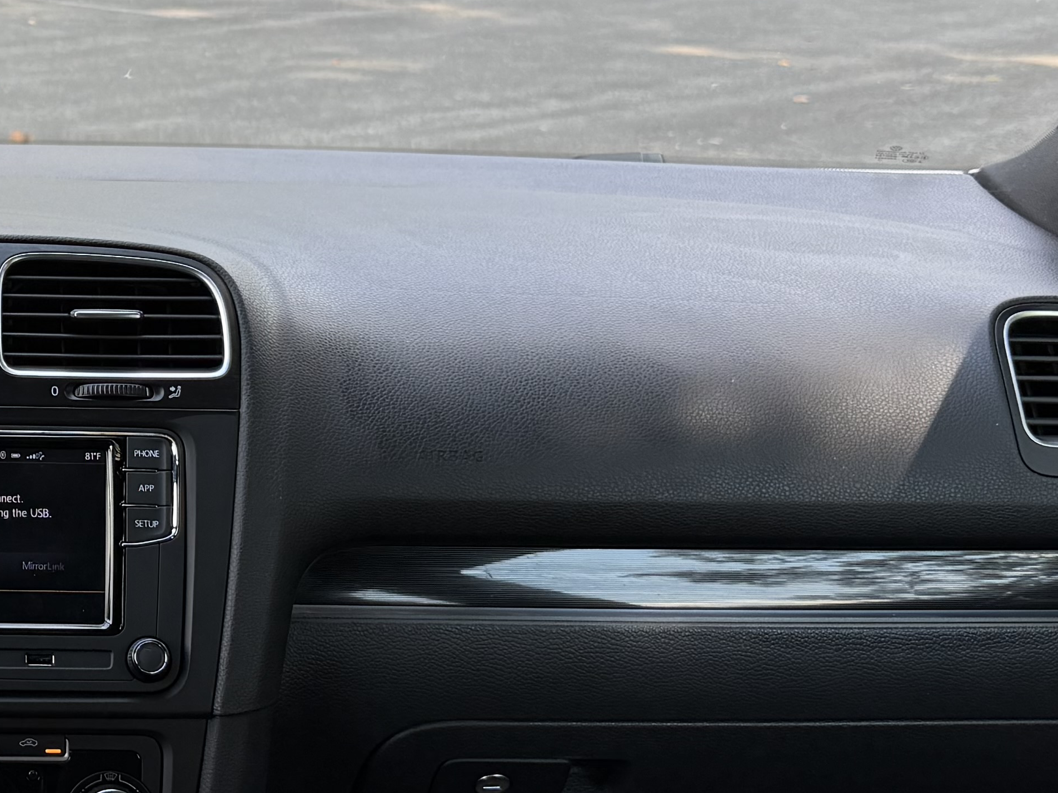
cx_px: -99
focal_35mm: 72
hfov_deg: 25.2
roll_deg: -3.3
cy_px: 287
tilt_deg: -12.4
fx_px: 2201
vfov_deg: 20.4
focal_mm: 6.76
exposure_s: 1/473
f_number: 1.78
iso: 100
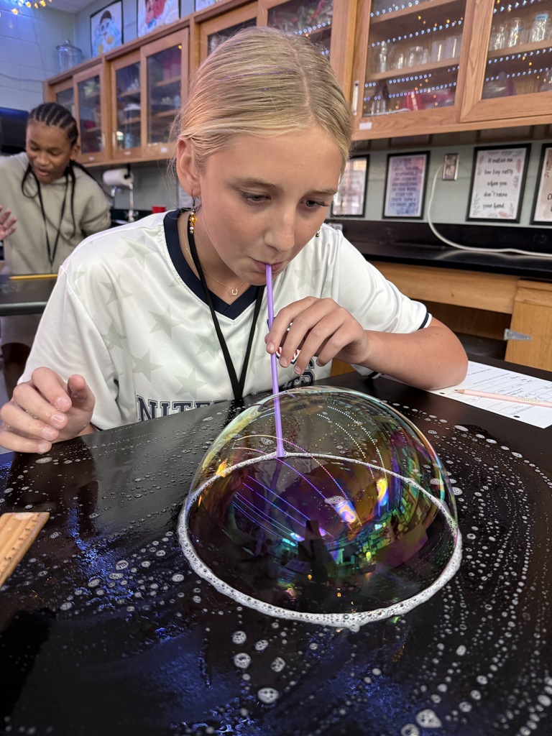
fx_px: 510
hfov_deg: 56.8
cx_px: 276
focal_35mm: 24
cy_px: 368
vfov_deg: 71.6
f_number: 1.78
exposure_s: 1/60
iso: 320
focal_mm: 6.76
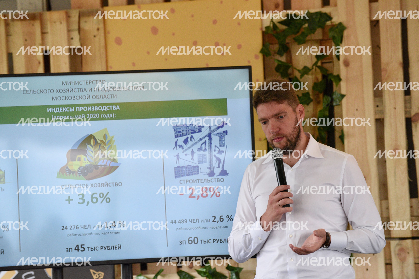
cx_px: 210
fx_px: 2096
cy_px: 140
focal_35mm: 180
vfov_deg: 7.6
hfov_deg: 11.4
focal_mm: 180
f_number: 4.5
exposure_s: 1/1250
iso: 2500
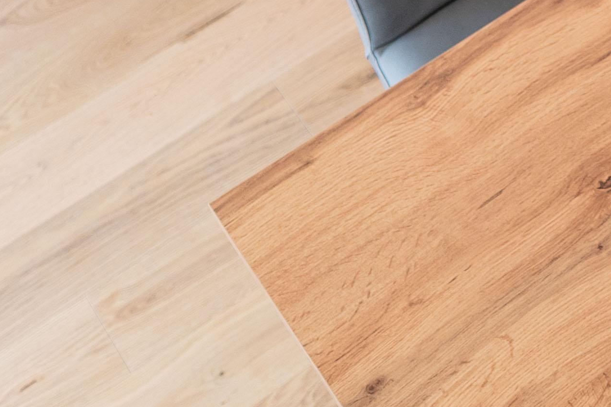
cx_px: 1059
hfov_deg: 15.8
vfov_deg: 10.5
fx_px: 1918
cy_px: -554
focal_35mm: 113
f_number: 2.8
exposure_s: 1/60
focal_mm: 18
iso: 200
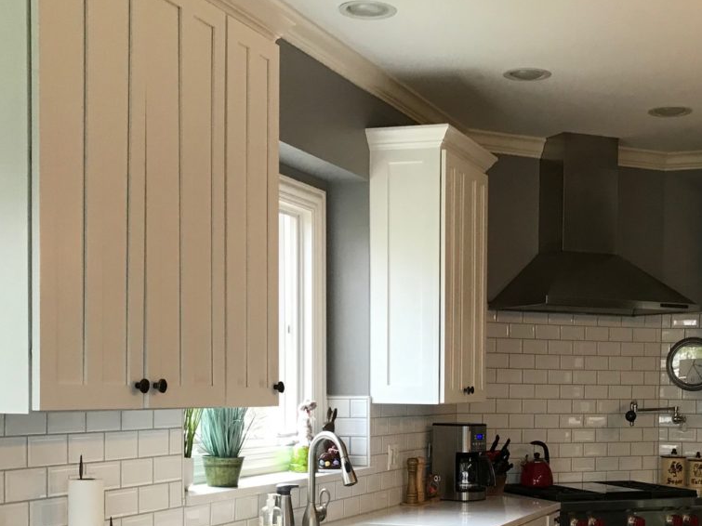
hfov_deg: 33.5
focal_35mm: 57
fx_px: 1156
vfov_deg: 25.1
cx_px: 474
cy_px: 441
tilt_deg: -2.5
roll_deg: -0.2
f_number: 1.8
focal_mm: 3.99
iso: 32
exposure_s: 1/30
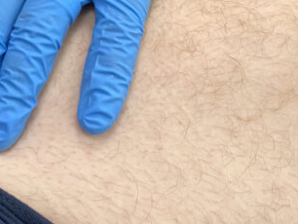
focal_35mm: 87
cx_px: -88
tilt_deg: -30.6
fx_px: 750
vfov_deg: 16.4
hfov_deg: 20.6
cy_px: -33
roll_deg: -3.4
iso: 125
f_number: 1.8
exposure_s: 1/60
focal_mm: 4.25
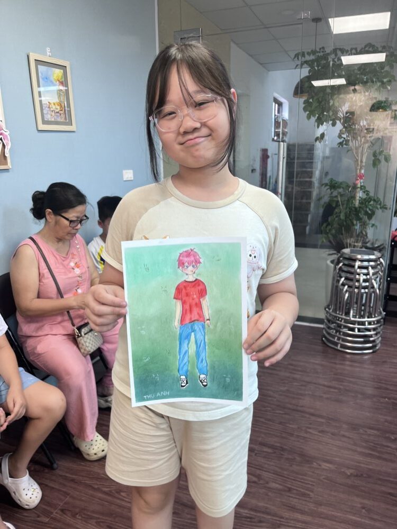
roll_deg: +1.5
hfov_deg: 53.1
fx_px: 398
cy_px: 264
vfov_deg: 67.3
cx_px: 198
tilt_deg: -14.9
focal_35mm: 26
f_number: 1.6
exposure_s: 1/100
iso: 80
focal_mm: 5.1
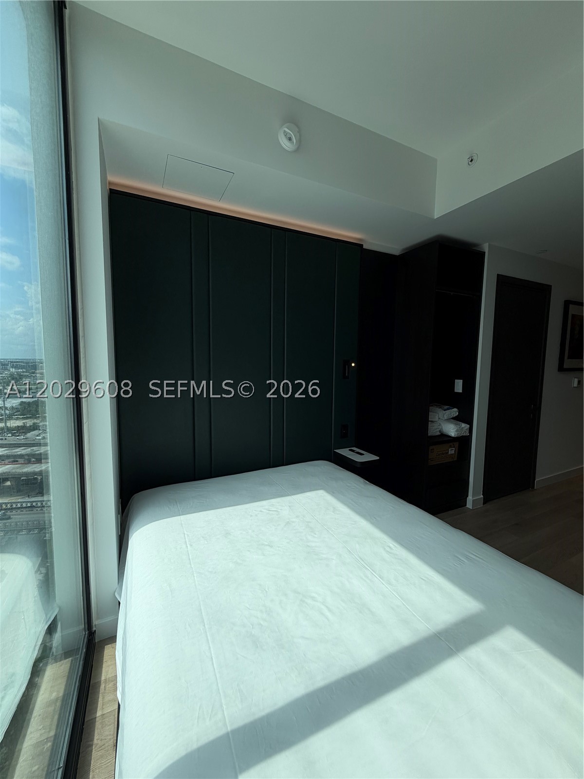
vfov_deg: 102.1
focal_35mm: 14
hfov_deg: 85.7
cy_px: 390
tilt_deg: -4.9
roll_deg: -0.1
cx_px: 292
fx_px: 315
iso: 40
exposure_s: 1/770
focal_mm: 2.22
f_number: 2.2
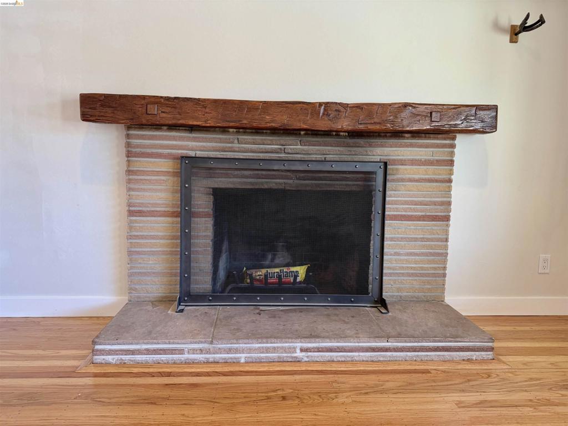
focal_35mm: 24
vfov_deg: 56.8
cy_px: 213
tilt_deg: -6.9
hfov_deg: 71.6
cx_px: 284
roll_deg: -1.2
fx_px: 394
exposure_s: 1/118
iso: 125
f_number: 1.78
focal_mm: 6.76
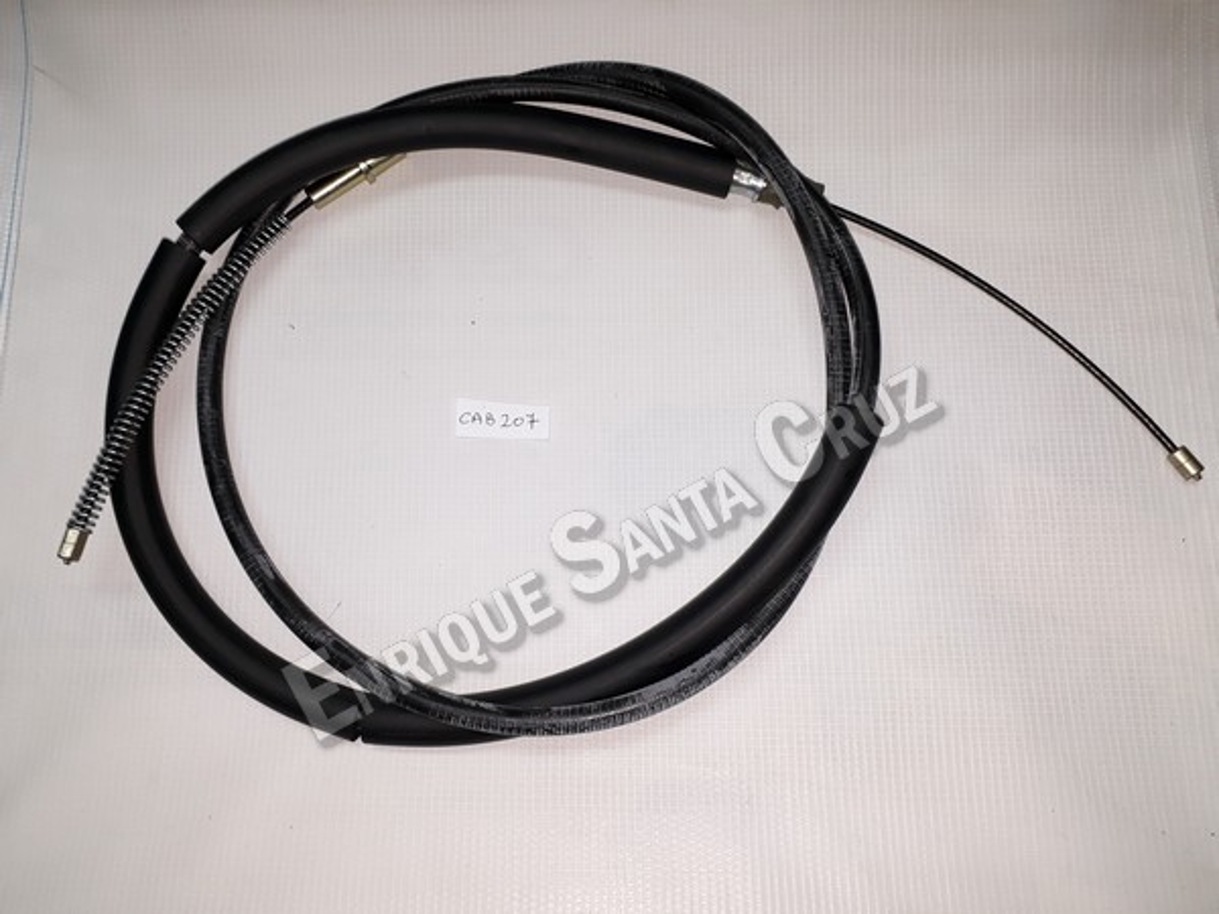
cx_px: 610
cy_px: 457
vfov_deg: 51.4
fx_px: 951
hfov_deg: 65.3
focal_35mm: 27
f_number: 1.9
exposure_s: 1/50
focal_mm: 3.6
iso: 40
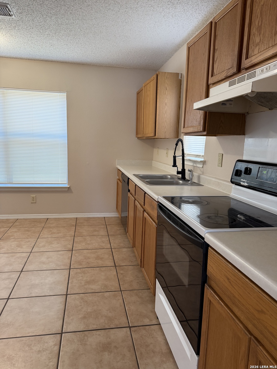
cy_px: 184
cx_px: 138
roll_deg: -2.5
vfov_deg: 71.6
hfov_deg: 56.8
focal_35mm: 24
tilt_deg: -8.6
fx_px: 256
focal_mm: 6.76
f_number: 1.78
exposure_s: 1/60
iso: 250
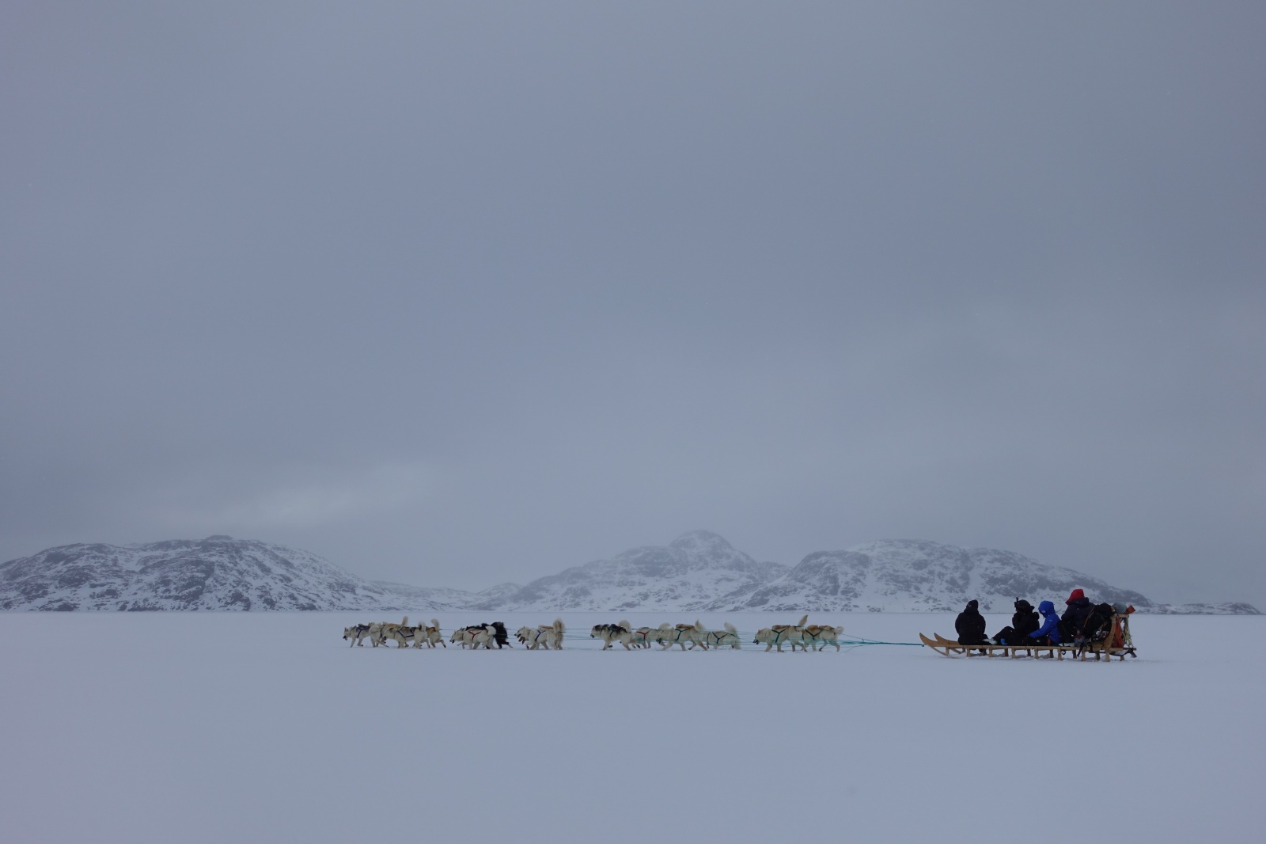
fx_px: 1652
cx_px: 633
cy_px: 422
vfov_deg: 28.6
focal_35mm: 47
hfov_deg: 41.9
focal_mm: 17.27
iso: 125
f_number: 4
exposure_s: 1/400
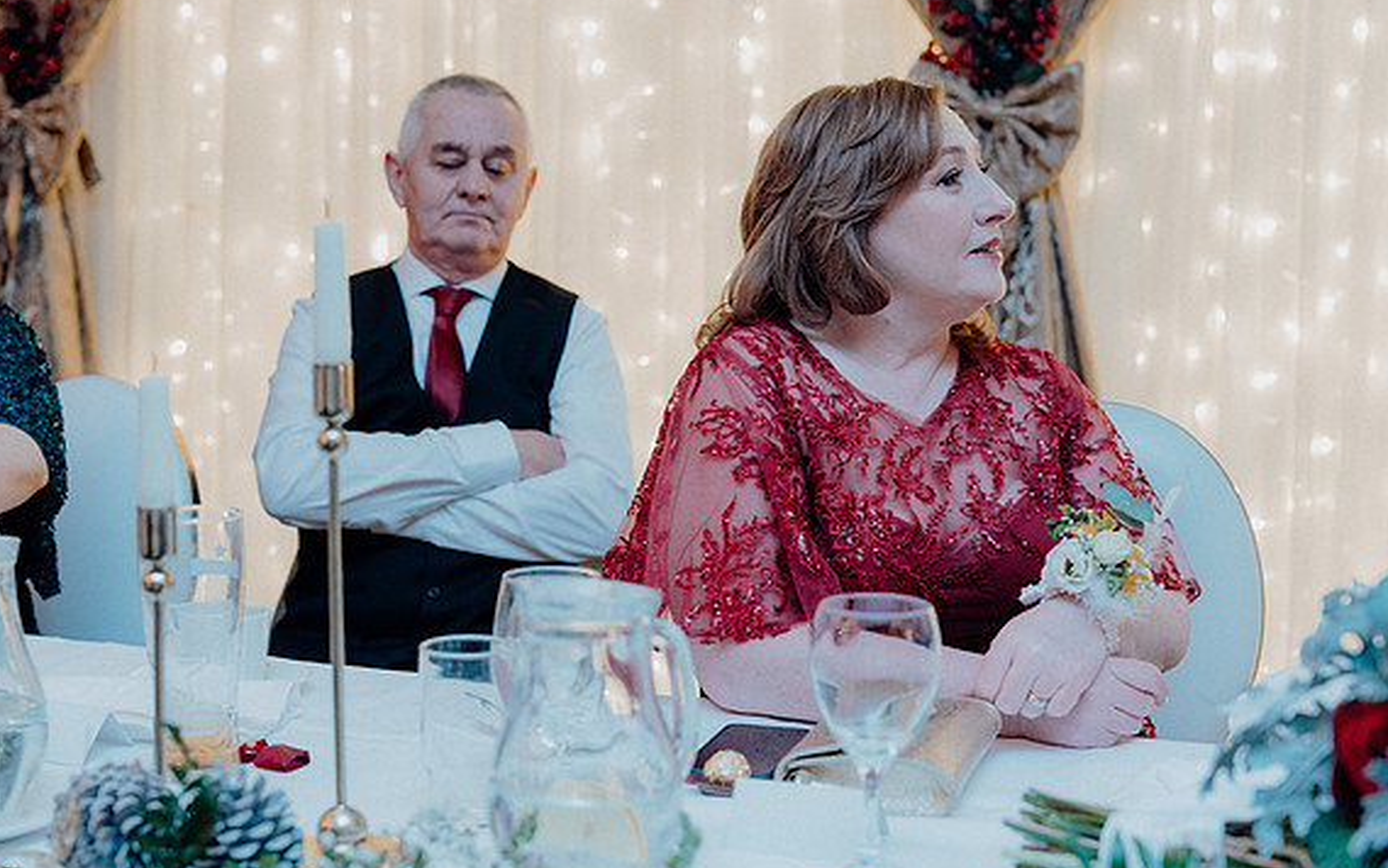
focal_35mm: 53
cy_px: 433
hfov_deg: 38.2
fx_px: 2005
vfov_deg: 24.4
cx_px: 693
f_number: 3.5
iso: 2500
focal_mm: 51
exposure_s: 1/160
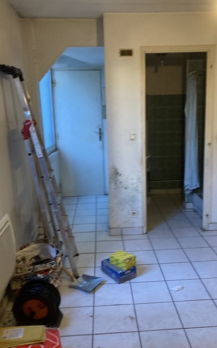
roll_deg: +2.4
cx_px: 127
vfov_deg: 56.7
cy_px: 163
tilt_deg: -6.6
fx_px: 322
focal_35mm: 34
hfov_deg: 37.2
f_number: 1.8
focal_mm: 3.99
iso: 250
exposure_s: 1/50
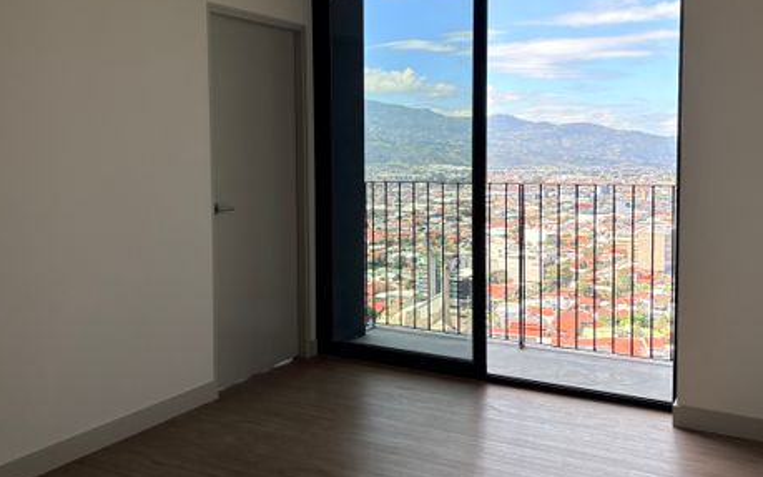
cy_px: 194
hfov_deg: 54.0
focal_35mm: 36
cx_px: 374
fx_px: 749
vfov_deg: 35.2
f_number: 1.6
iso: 50
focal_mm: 5.96
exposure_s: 1/716
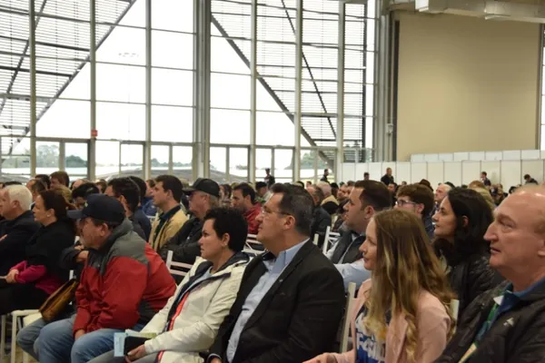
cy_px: 182
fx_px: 908
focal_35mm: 60
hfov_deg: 33.4
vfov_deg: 22.6
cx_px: 272
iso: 1000
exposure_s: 1/80
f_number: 6.3
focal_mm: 40
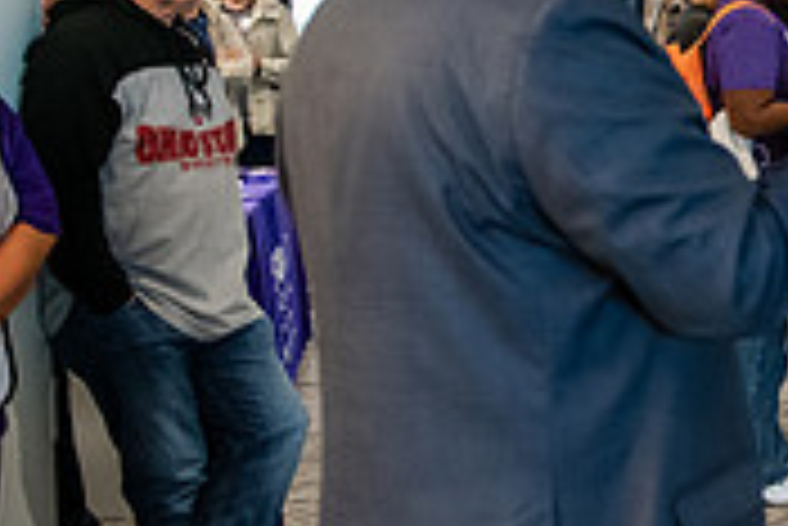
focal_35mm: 93
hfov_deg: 18.9
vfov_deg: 14.5
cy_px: 2
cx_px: 1225
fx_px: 2037
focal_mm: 28
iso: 2500
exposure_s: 1/200
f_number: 3.2
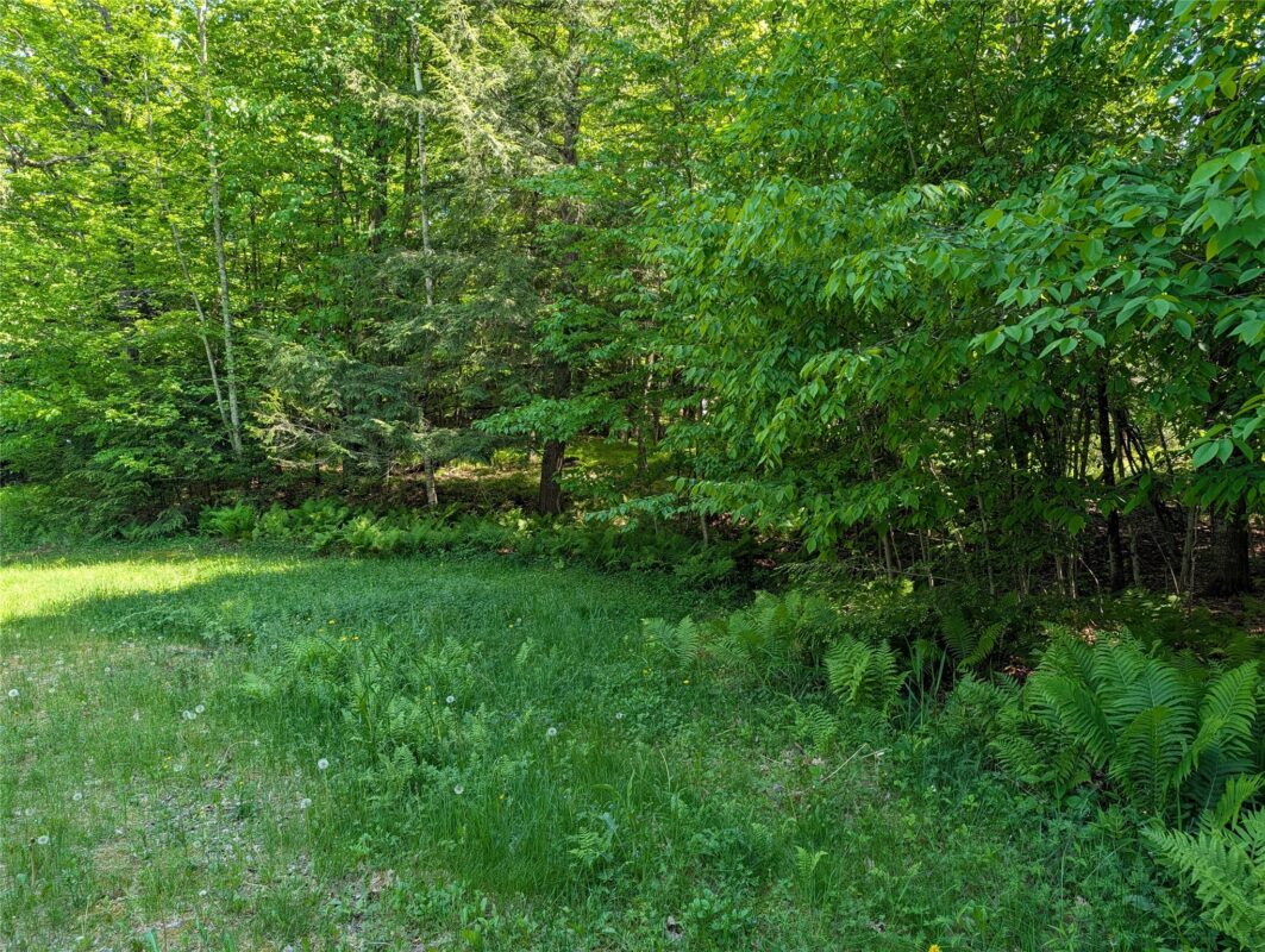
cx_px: 632
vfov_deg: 56.9
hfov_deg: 71.5
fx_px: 878
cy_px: 476
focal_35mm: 24
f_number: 1.68
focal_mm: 6.9
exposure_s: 1/93.5
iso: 21
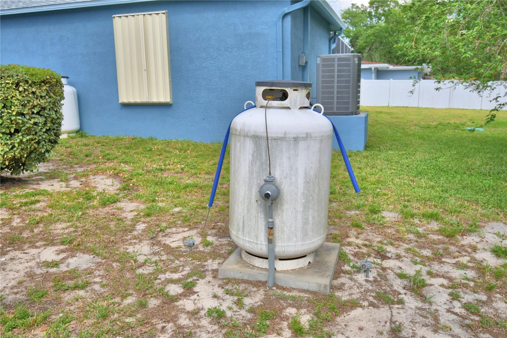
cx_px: 254
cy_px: 169
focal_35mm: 30
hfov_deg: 61.9
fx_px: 422
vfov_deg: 43.6
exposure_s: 1/500
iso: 140
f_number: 5.6
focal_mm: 20
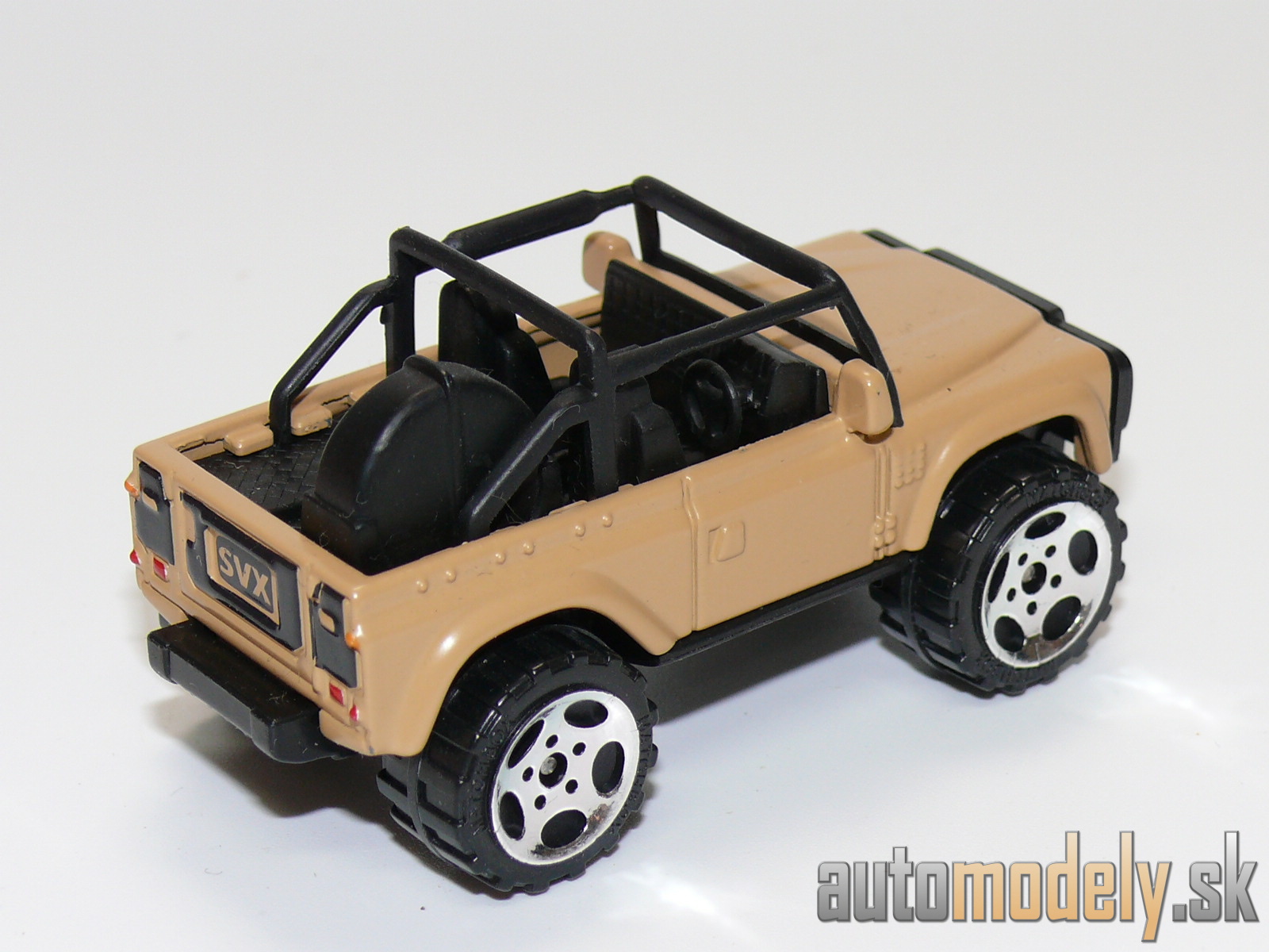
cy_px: 476
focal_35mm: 112
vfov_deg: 13.2
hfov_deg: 17.6
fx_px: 4106
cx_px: 634
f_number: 4
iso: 100
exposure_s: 1/30
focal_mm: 14.1
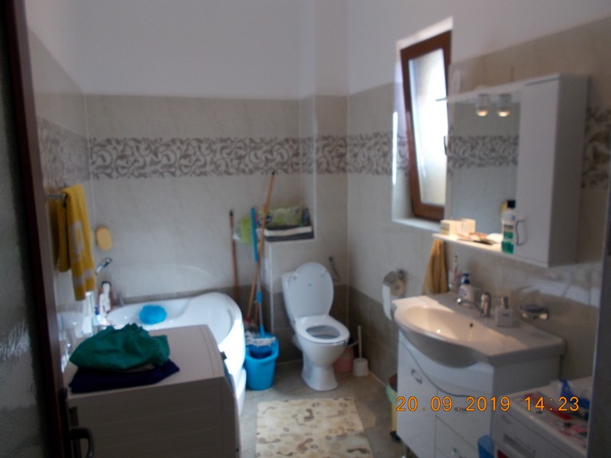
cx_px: 306
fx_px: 459
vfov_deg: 53.1
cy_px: 229
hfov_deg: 67.3
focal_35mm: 26
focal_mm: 4.6
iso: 80
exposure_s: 1/25
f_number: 3.2
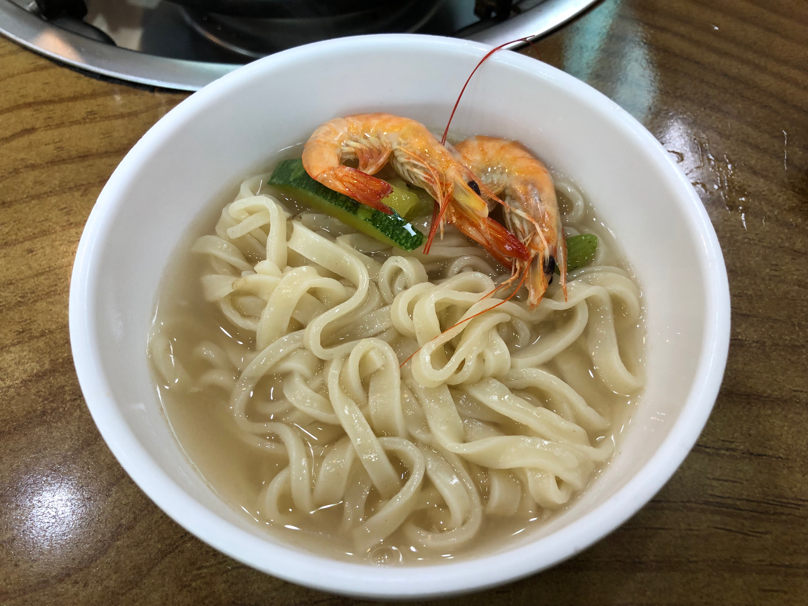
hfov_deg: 63.4
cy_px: 303
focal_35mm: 28
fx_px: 654
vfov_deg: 49.7
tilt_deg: -60.3
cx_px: 404
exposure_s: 1/30
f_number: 1.8
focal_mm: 4
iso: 32
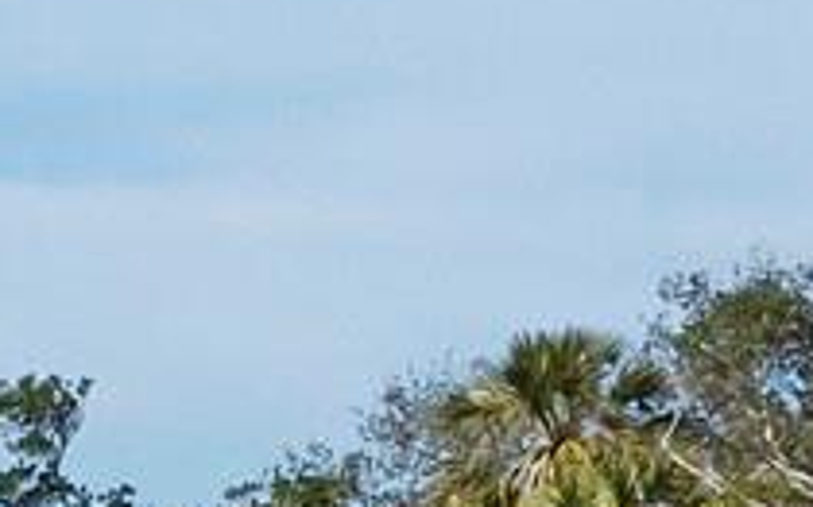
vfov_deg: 11.4
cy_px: 528
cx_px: -784
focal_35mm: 113
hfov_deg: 15.1
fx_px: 2502
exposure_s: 1/500
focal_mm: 7
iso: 400
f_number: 11
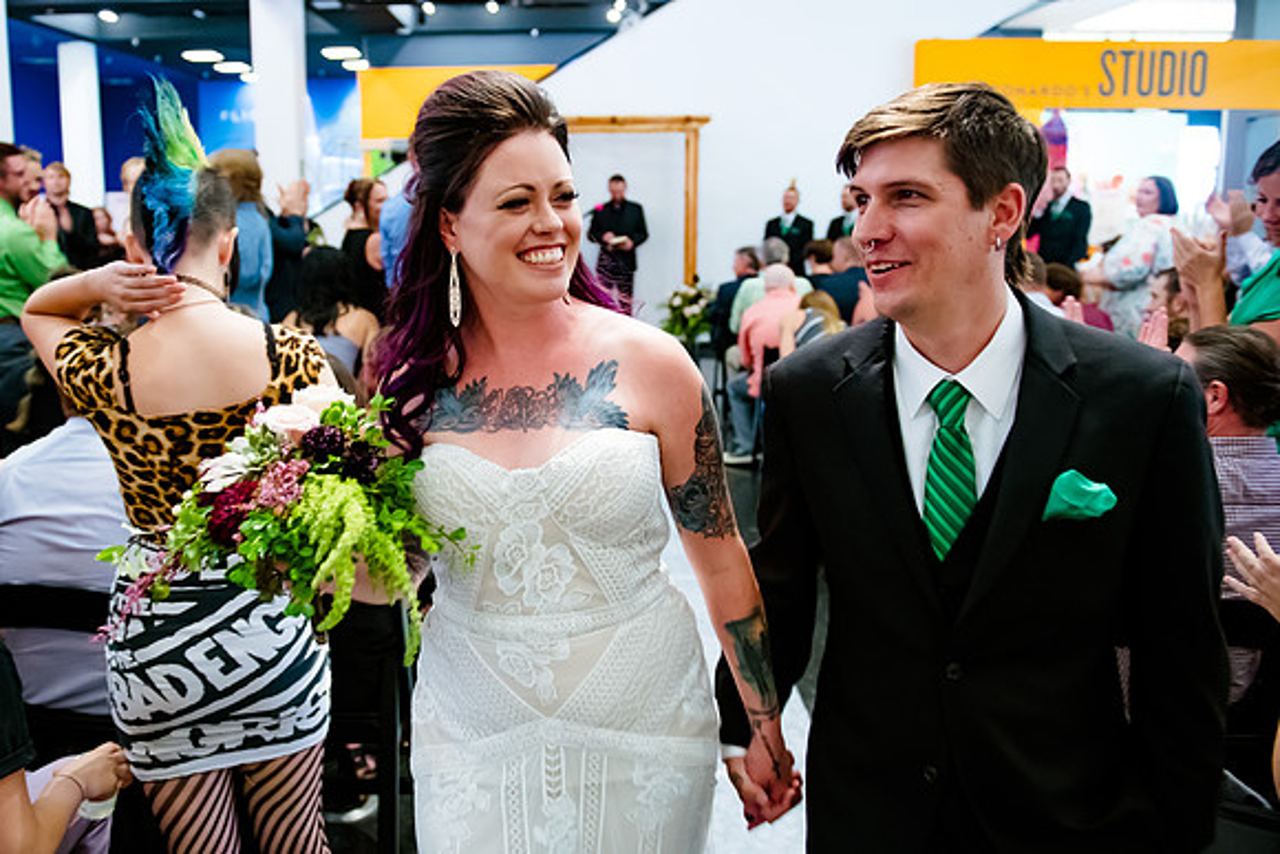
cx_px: 512
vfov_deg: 44.2
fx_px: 1049
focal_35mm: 29
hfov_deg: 62.2
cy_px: 371
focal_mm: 24
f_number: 2.8
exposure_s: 1/125
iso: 4000
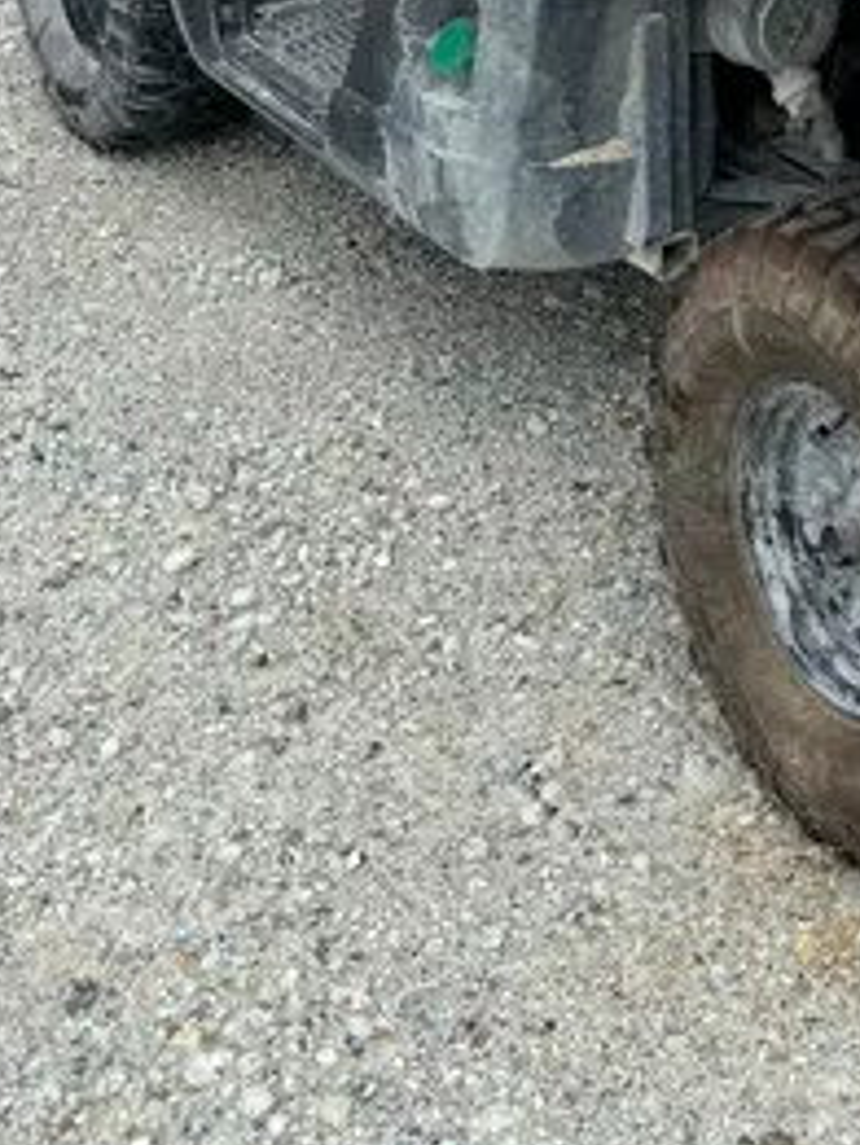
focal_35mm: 73
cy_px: -165
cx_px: 996
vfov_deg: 24.6
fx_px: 2416
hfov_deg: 19.2
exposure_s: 1/2857
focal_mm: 5.96
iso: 50
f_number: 1.6
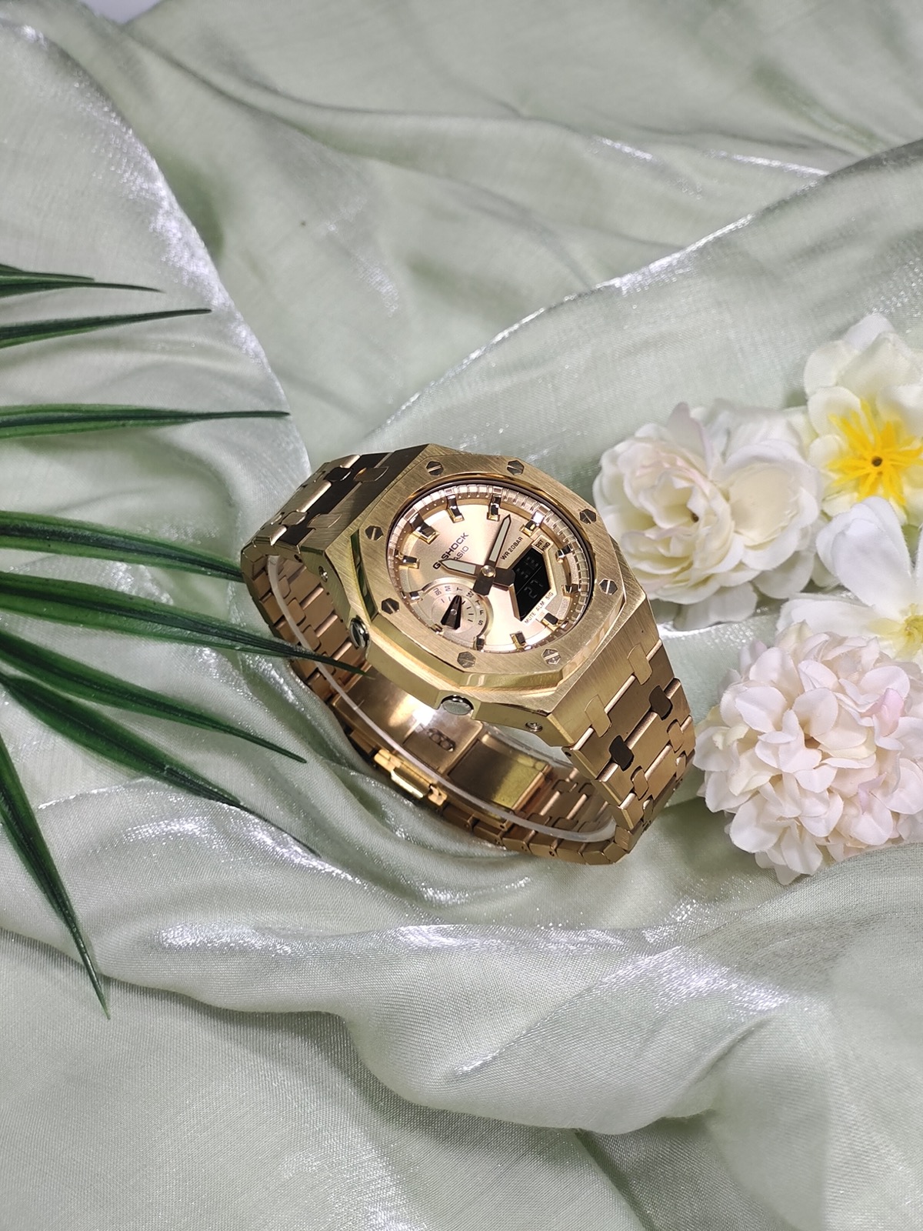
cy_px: 616
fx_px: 1778
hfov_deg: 29.1
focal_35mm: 50
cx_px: 462
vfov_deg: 38.2
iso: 50
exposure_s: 1/128
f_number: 2.08
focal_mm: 7.55
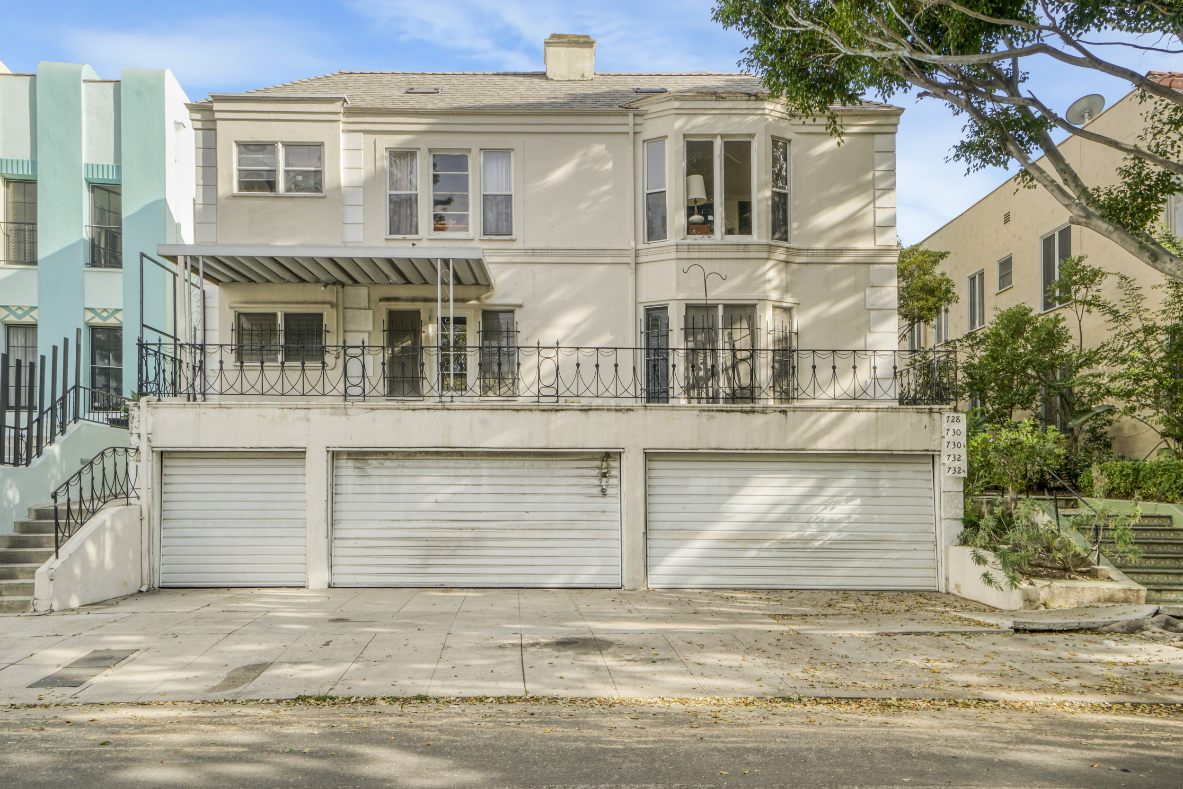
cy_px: 394
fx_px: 838
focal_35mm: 26
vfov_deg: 50.4
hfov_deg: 70.4
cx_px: 592
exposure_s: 1/30
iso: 400
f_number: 16
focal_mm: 17
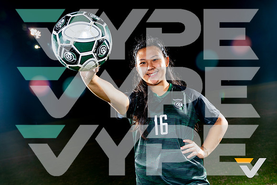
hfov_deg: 48.4
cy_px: 92
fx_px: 308
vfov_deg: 33.4
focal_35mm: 40
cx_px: 138
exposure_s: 1/125
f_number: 5.6
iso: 100
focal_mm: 40
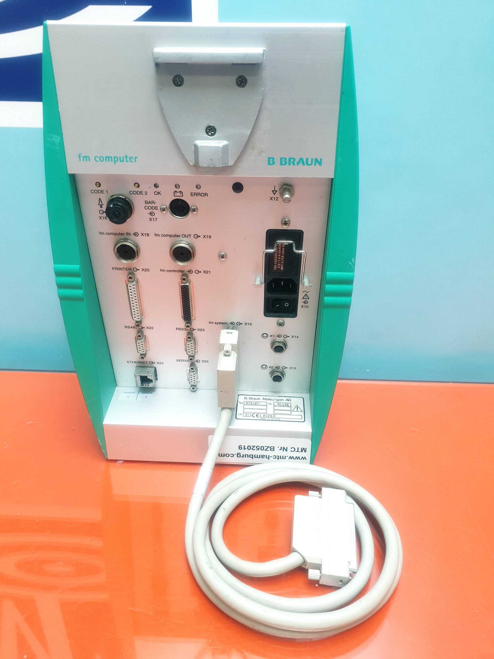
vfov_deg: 67.3
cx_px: 247
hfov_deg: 53.1
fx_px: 495
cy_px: 330
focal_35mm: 26
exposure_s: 1/50
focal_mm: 4.3
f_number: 2.4
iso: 125
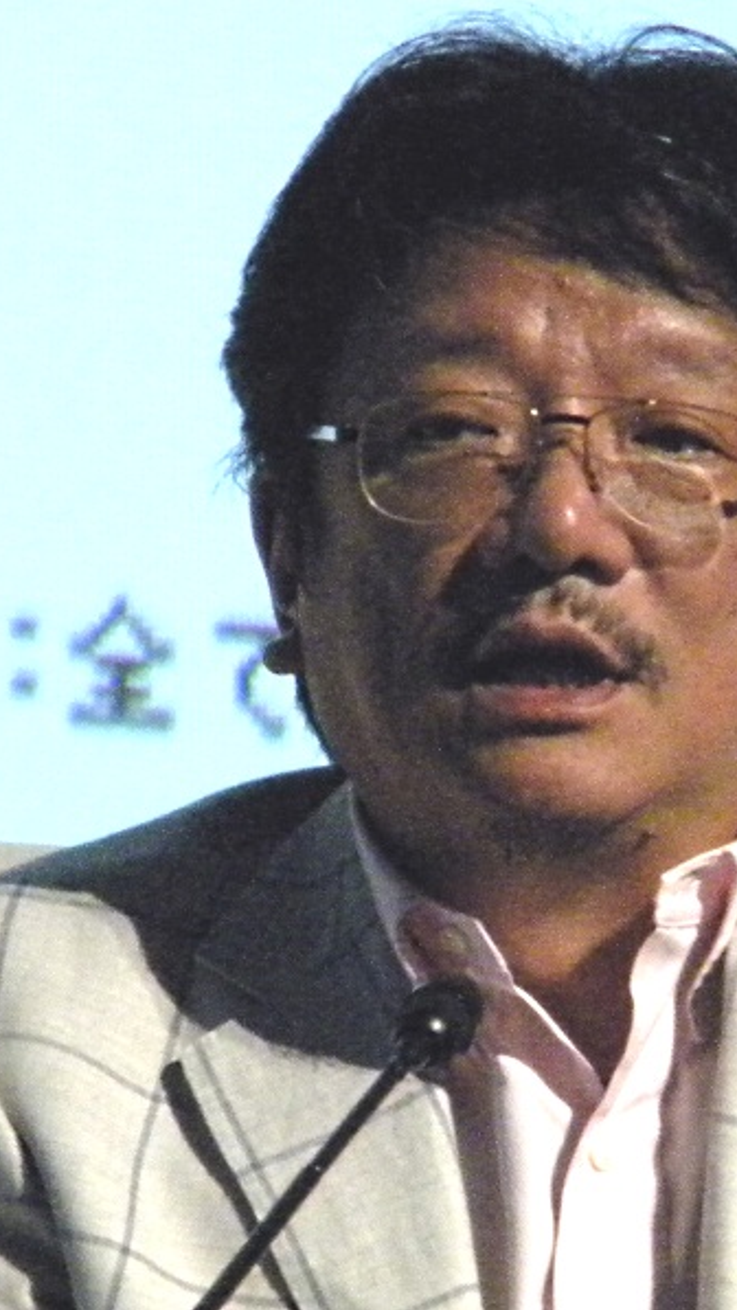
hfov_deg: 2.0
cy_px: 656
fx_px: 20975
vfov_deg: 3.6
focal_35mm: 604
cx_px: 601
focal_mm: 75
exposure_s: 1/78.4
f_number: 5.4
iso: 800
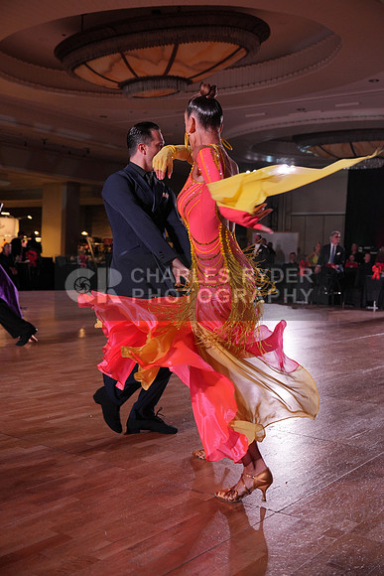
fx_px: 672
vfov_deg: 46.4
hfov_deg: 31.9
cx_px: 192
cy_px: 288
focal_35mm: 42
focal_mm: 42
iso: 1000
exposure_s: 1/500
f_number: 4
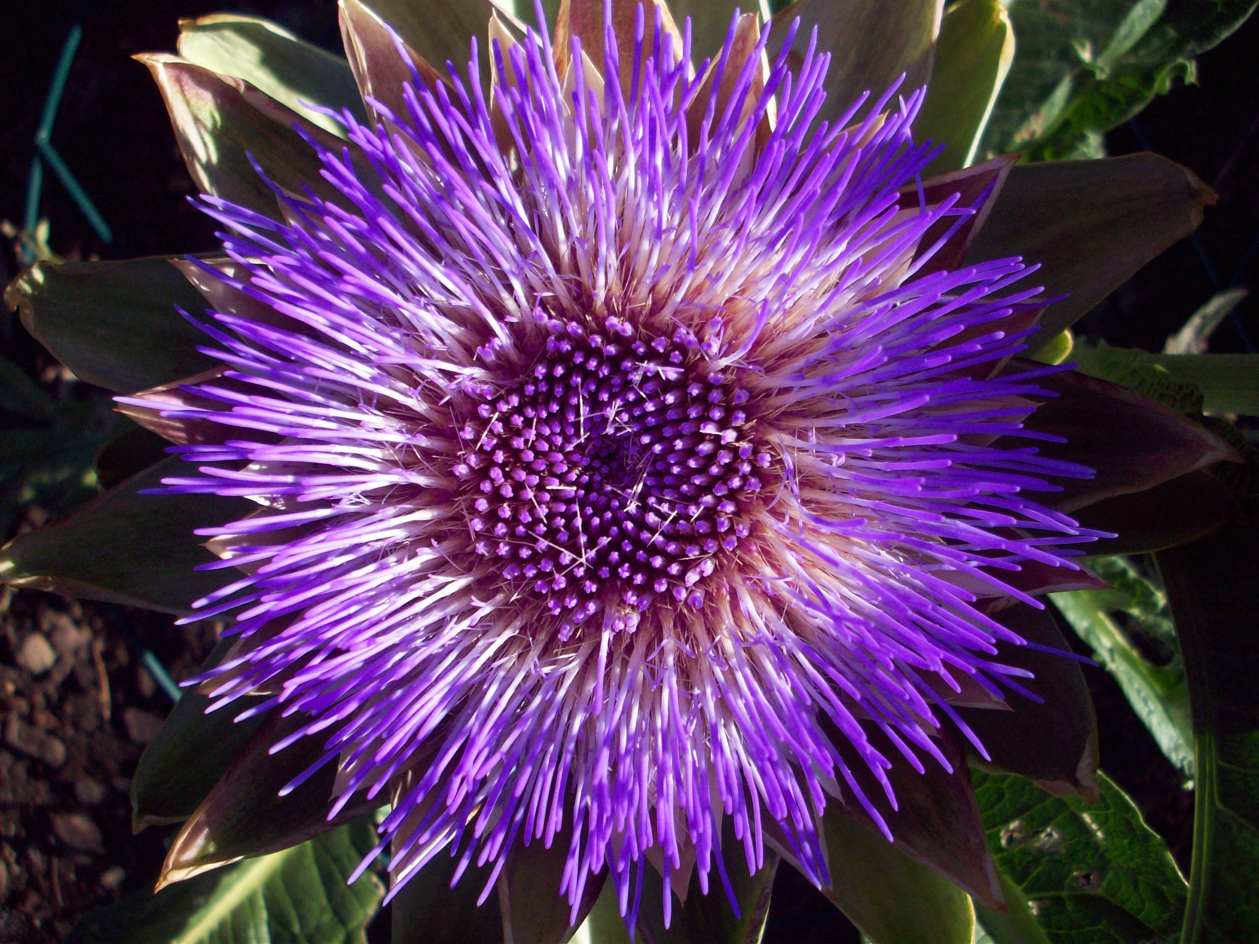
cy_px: 472
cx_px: 630
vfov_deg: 38.7
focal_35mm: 37
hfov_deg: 50.1
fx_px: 1346
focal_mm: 6.2
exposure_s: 1/203
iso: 80
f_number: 5.6
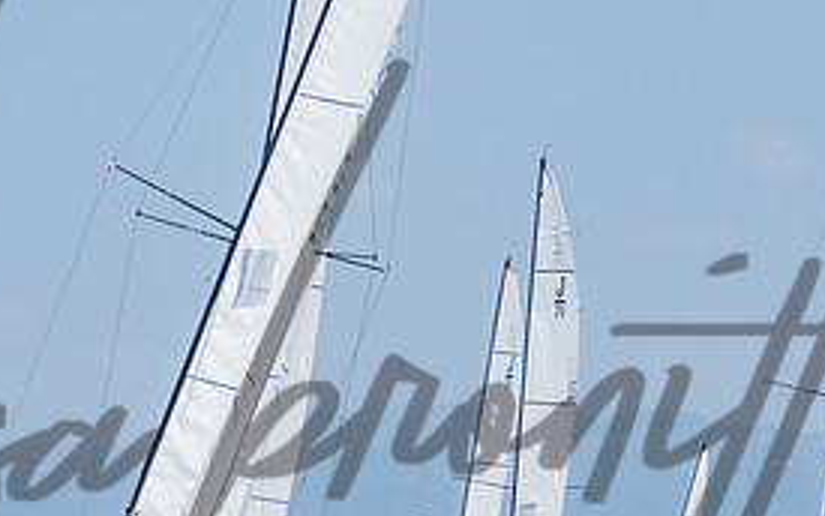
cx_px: 539
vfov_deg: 3.7
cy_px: 466
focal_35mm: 358
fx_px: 8051
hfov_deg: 5.9
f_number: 8
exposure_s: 1/1250
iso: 400
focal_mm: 98
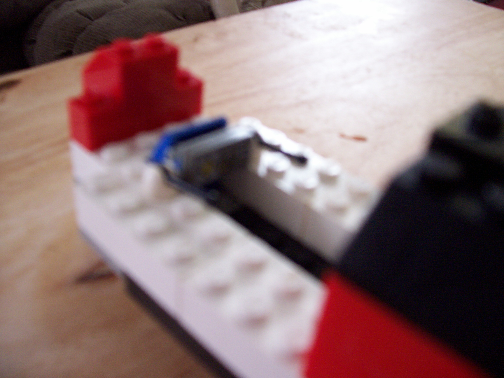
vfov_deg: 41.8
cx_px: 252
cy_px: 189
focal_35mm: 34
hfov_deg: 54.0
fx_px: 495
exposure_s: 1/8.83
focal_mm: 5.6
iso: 160
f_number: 2.7
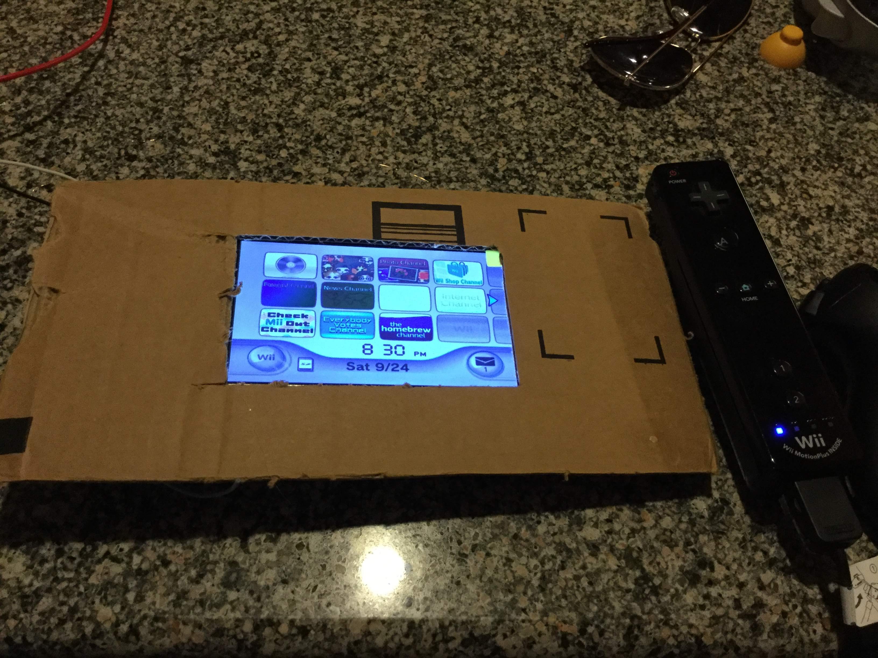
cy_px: 329
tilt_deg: -57.2
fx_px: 786
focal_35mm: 31
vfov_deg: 45.4
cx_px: 439
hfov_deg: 58.4
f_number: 2.4
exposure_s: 1/24
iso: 200
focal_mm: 3.3
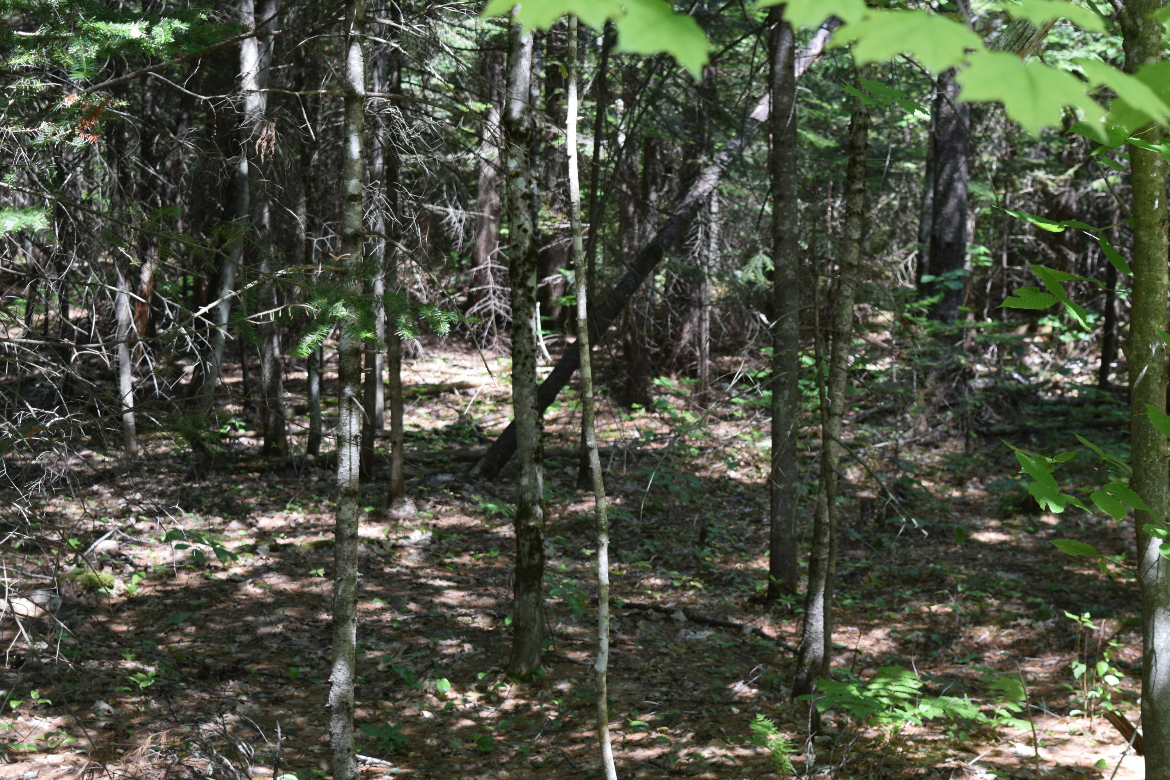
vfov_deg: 18.9
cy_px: 390
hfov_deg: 28.1
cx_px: 585
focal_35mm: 72
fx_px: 2340
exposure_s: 1/125
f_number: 5.6
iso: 400
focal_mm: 48
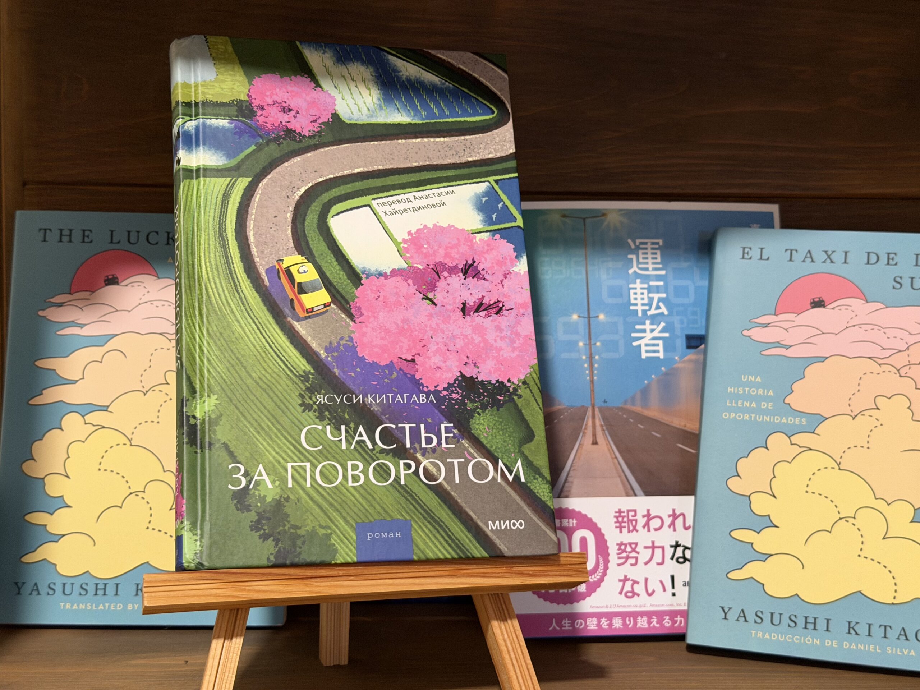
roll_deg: -0.5
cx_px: 460
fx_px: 1276
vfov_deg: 30.3
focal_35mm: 48
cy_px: 345
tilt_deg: -4.7
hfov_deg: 39.7
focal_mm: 6.76
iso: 250
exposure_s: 1/33
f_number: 1.78
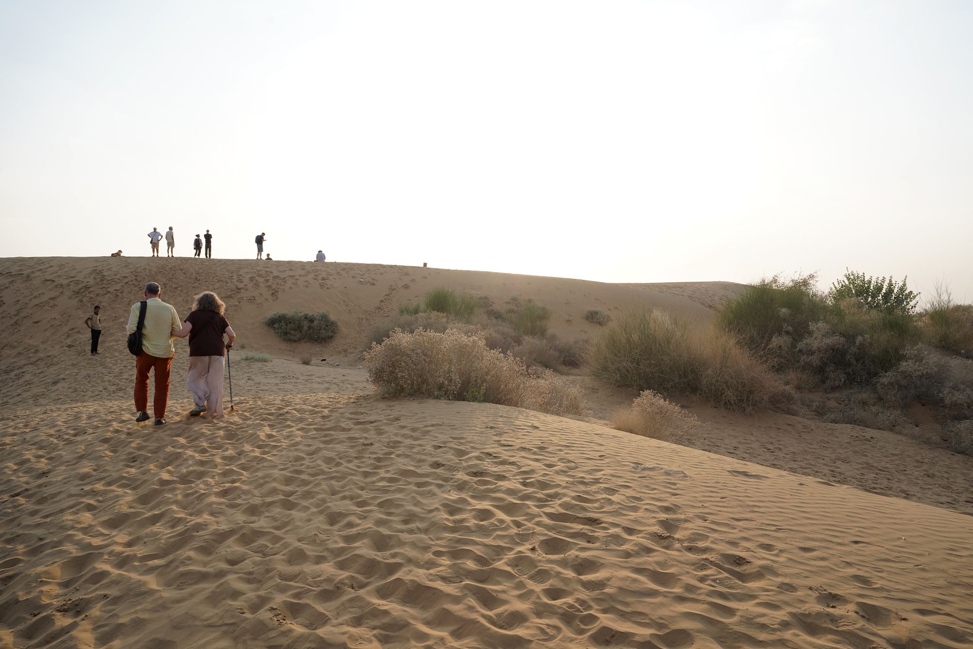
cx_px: 486
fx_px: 649
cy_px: 324
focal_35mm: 24
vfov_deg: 53.1
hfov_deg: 73.7
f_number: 9
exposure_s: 1/100
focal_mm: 24
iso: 100
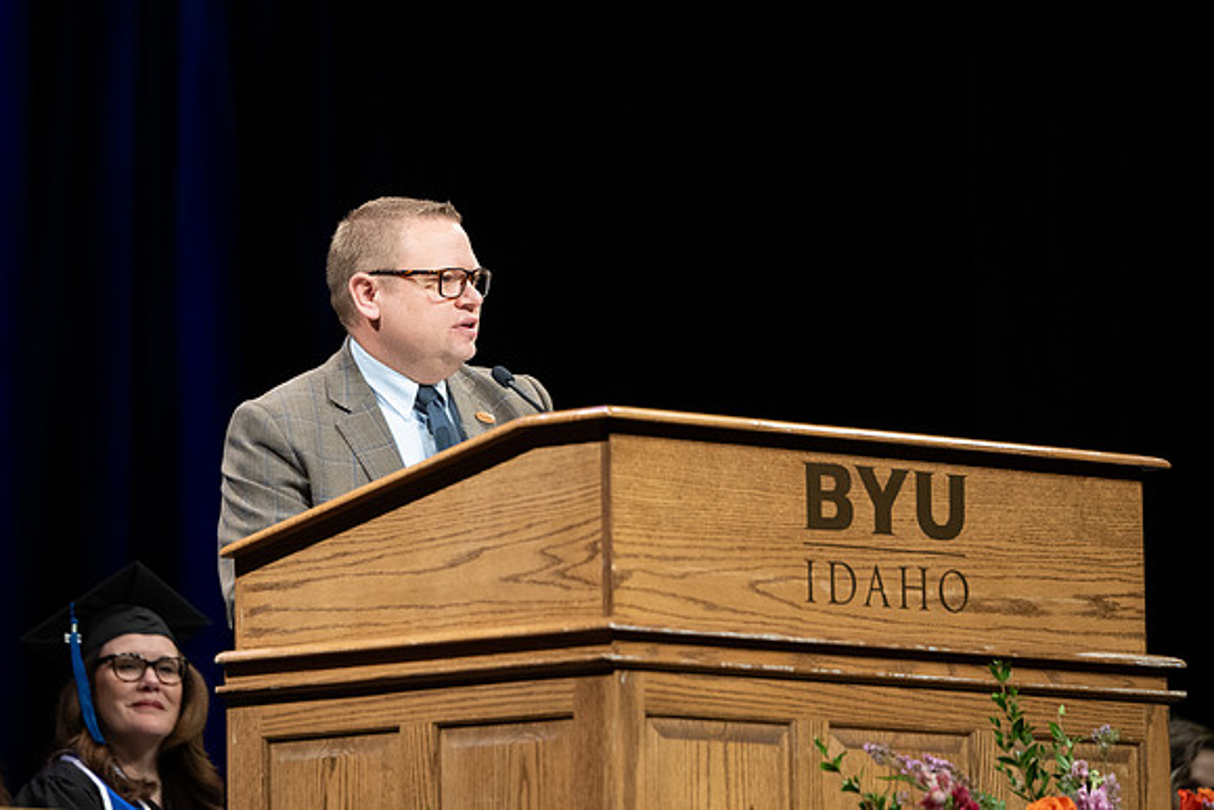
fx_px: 8401
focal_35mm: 249
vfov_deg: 5.5
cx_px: 416
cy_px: 303
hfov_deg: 8.3
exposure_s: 1/400
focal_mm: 180
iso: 1600
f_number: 3.2
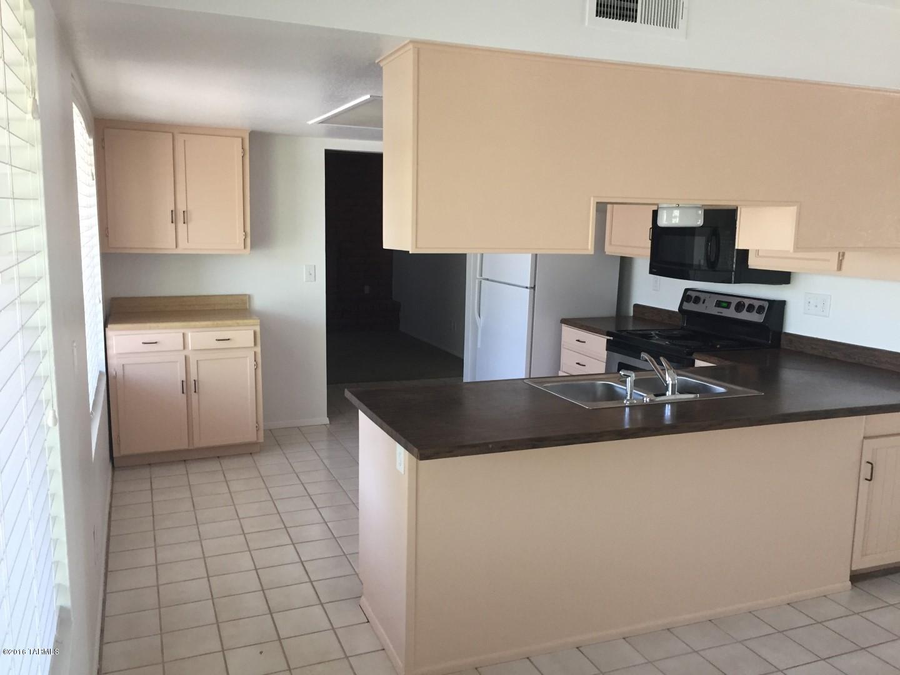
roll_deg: -1.7
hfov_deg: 61.7
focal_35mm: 29
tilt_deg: -9.3
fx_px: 754
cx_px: 450
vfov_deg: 48.2
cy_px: 338
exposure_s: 1/30
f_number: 2.2
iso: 50
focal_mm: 4.15
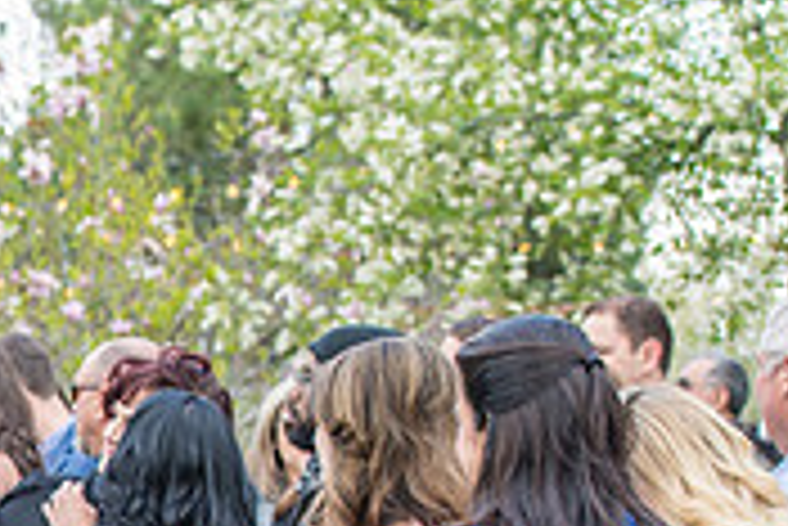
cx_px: -504
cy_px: 816
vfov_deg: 5.9
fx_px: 5082
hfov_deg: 8.6
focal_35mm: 232
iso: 400
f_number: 5
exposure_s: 1/200
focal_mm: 70
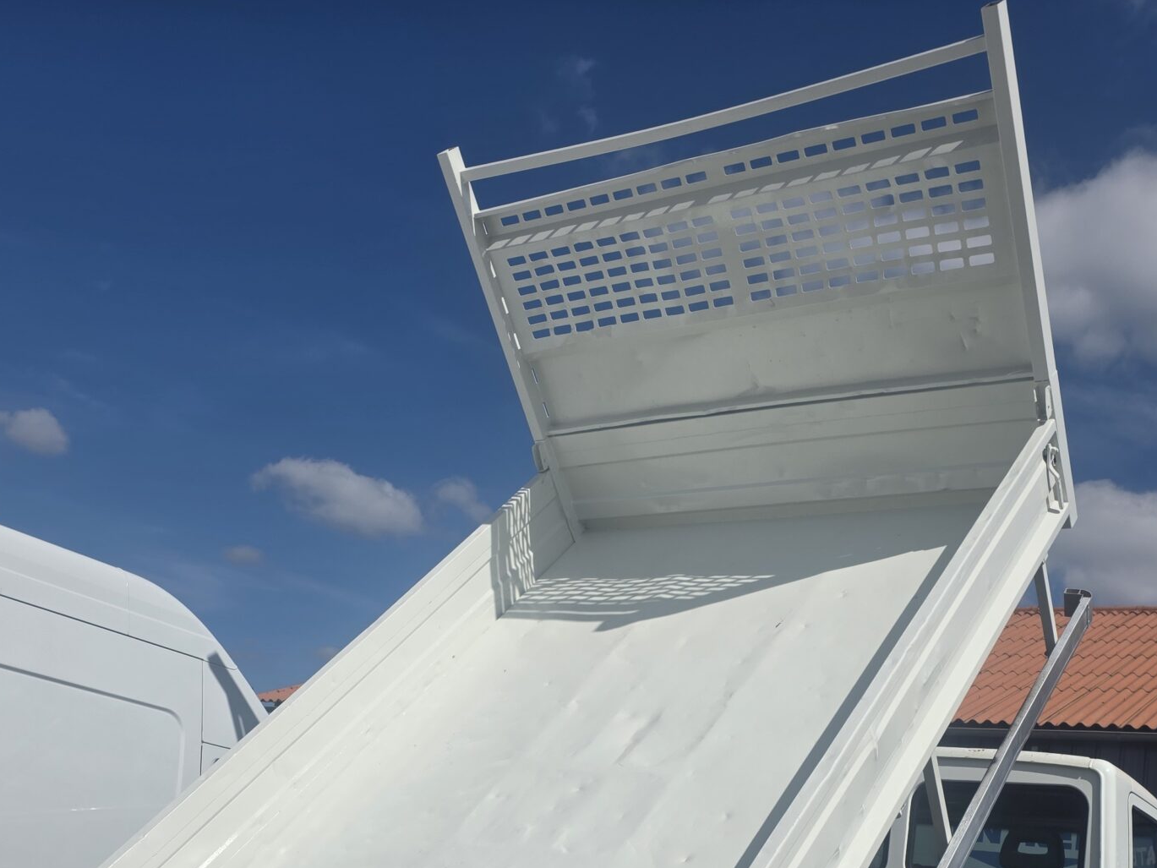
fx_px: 1437
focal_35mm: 43
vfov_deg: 32.0
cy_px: 783
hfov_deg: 43.8
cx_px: 597
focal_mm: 6.25
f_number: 1.7
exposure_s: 1/7944
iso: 40
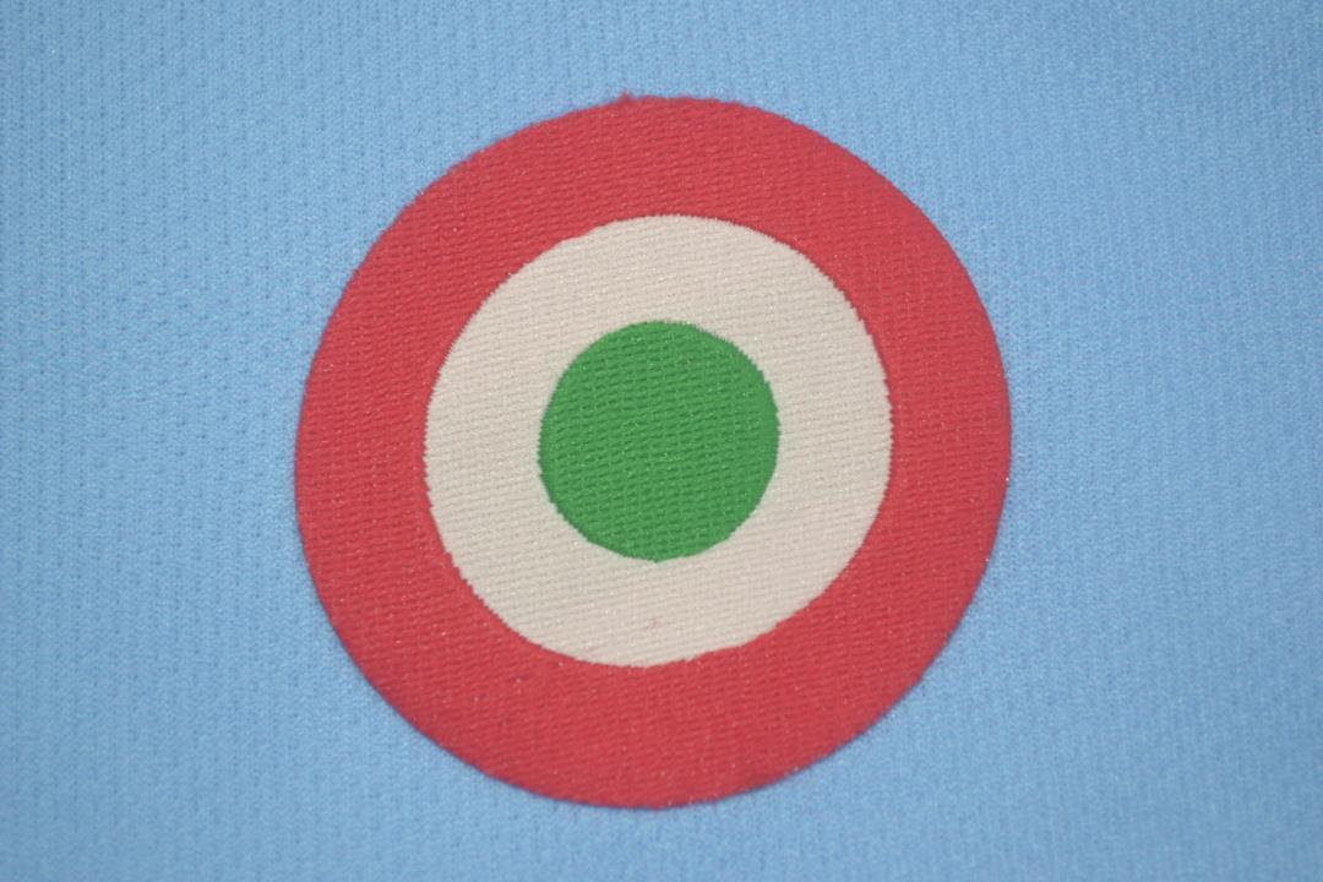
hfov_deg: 24.6
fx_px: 3032
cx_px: 662
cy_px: 441
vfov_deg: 16.6
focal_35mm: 82
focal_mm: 55
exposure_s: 1/60
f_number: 5.6
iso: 200
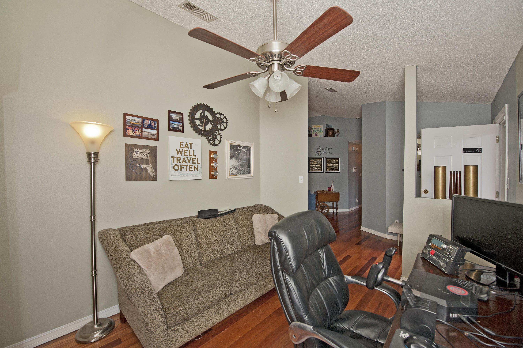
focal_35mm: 14
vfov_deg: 81.1
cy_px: 174
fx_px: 203
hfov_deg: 104.3
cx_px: 262
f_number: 5.6
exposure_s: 1/125
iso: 500
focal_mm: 14
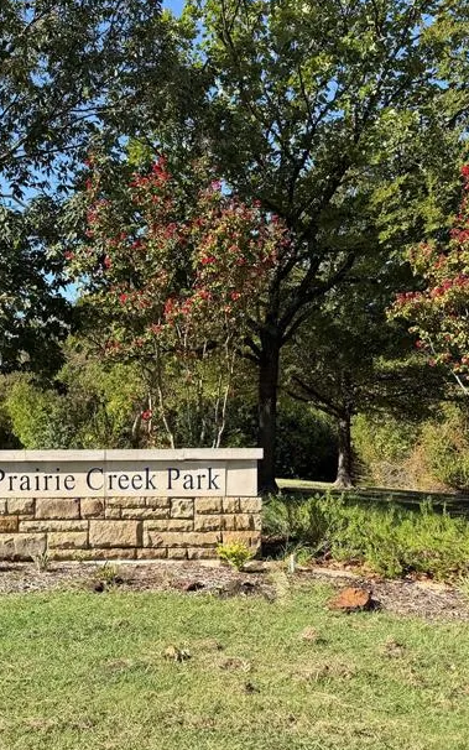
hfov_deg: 29.6
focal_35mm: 43
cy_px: 447
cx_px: 142
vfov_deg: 46.0
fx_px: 879
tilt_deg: +0.9
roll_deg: +0.3
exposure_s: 1/2370
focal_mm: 6.76
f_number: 1.78
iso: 80
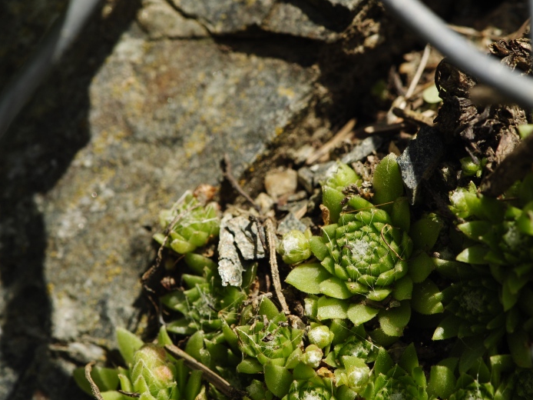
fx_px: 2179
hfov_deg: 13.9
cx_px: 273
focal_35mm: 142
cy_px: 201
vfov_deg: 10.5
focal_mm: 85
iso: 100
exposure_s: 1/200
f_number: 9
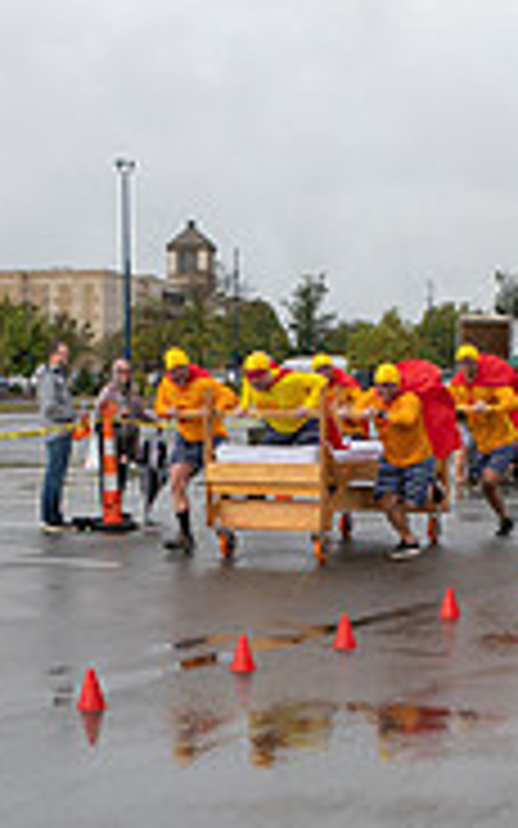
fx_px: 1739
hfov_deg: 16.9
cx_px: 230
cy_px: 558
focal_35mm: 77
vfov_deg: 26.6
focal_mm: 24
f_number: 7.1
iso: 400
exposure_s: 1/500
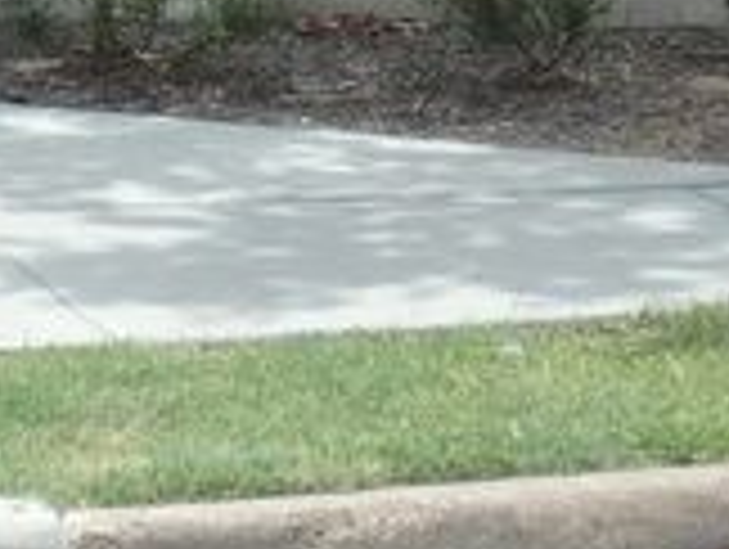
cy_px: -432
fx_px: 4745
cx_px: 446
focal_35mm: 225
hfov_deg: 8.8
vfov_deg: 6.5
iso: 125
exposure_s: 1/400
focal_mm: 10.1
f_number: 5.1
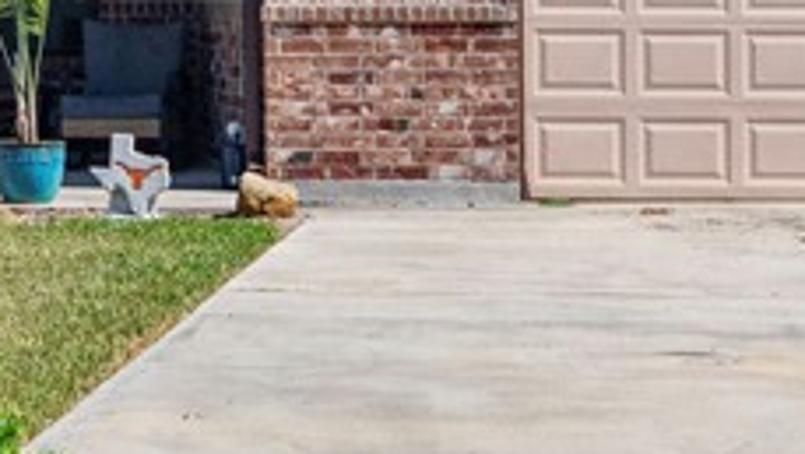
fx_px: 3715
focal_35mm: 174
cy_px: -322
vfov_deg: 6.8
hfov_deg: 12.1
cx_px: -167
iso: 1000
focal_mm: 35
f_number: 6.3
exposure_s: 1/500
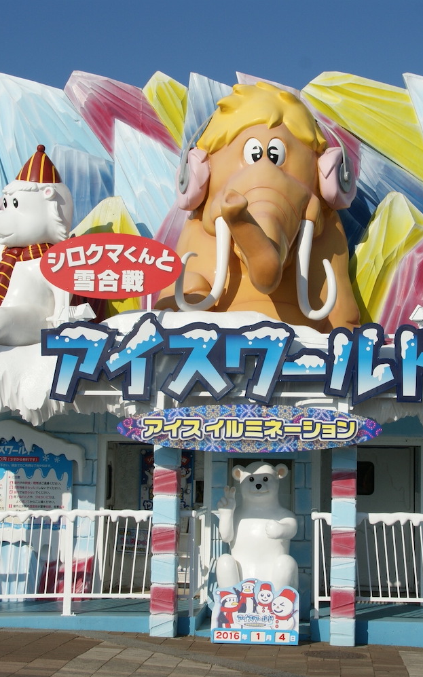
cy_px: 339
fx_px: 1273
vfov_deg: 29.8
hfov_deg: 18.8
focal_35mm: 69
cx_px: 257
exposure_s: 1/250
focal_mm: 30
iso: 100
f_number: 13
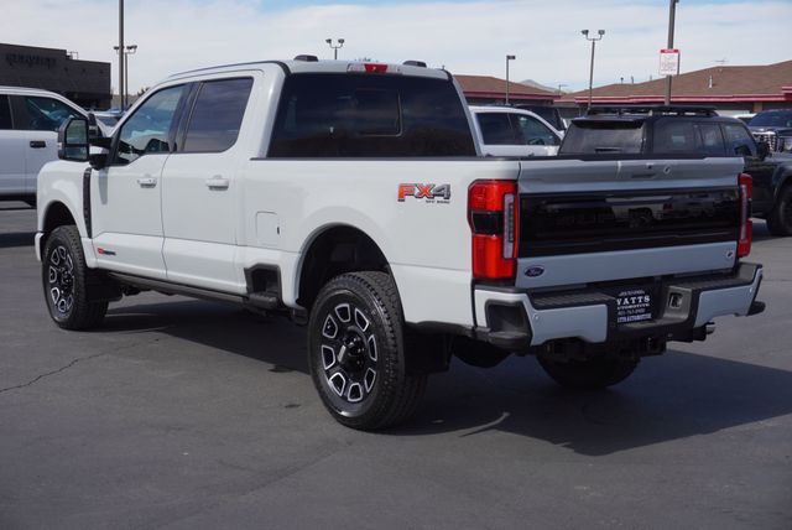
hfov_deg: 37.8
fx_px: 1156
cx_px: 396
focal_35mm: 52
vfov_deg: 25.8
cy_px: 265
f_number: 9
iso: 100
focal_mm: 35
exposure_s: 1/200
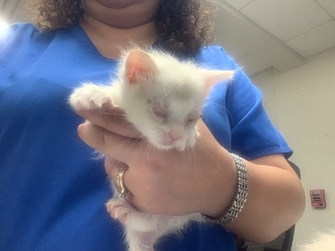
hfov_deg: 58.4
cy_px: 126
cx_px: 168
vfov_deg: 45.4
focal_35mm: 31
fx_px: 300
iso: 200
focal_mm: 2.15
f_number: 2.4
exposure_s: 1/60
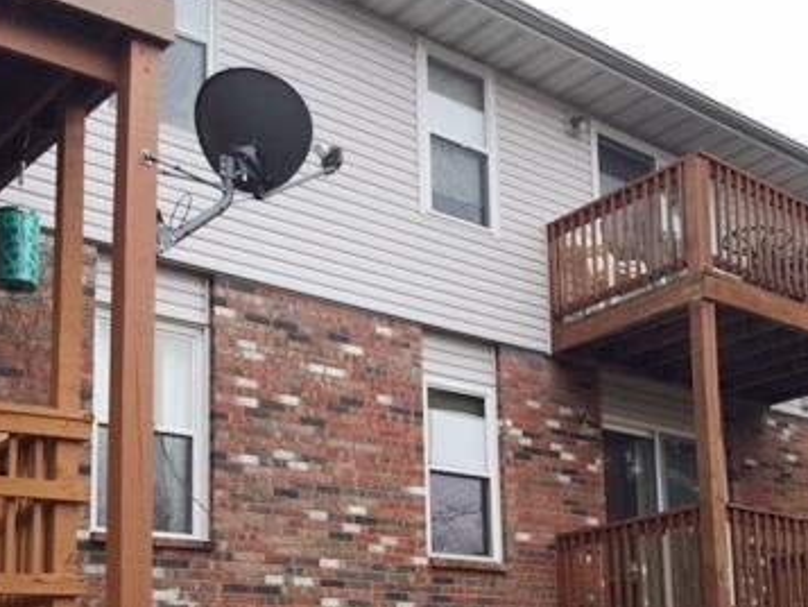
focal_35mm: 52
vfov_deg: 27.3
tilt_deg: +12.1
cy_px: 514
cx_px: 627
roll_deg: +2.2
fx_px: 1214
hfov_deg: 35.8
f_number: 2.2
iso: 32
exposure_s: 1/316
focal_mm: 4.15
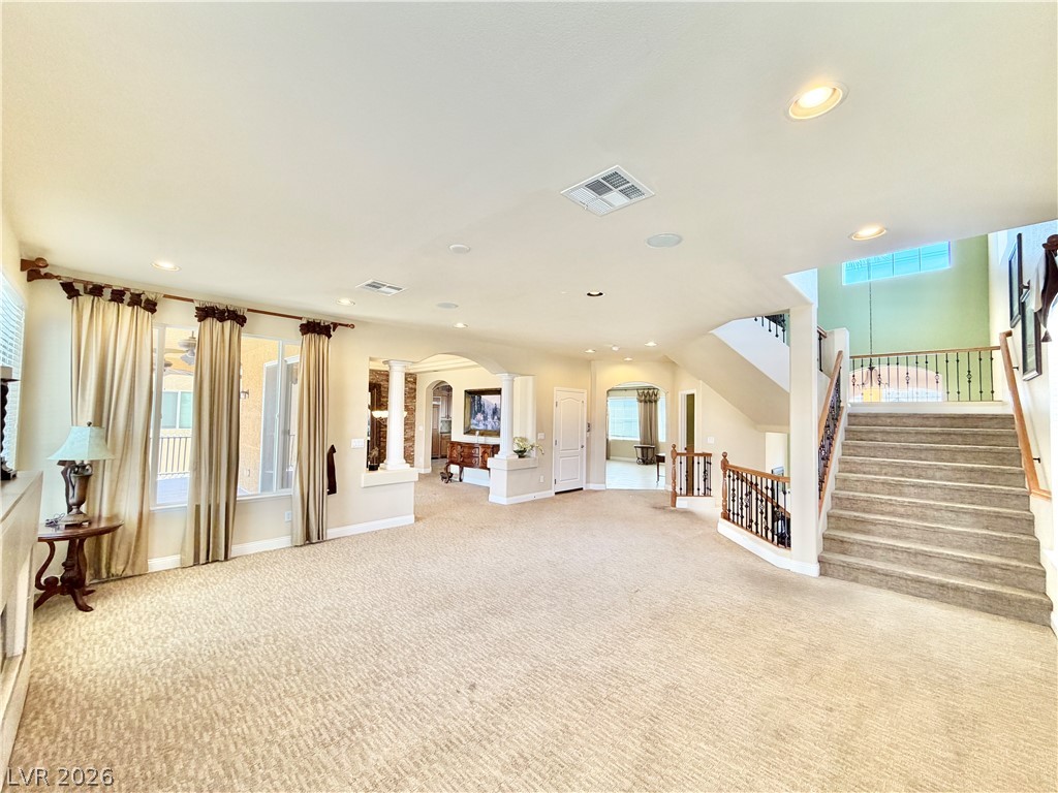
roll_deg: -0.8
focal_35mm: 14
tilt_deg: +3.0
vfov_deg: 85.7
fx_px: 428
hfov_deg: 102.1
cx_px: 529
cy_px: 396
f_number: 2.2
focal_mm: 2.22
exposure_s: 1/120
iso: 200
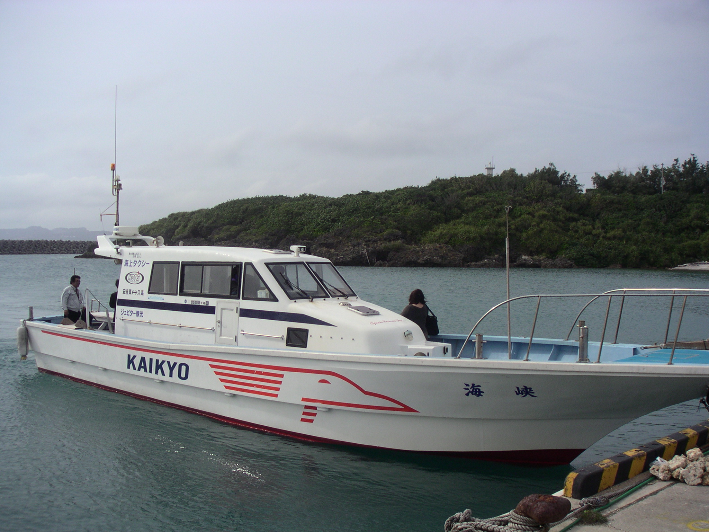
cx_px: 354
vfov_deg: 38.7
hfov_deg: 50.1
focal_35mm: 37
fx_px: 758
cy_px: 266
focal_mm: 5.7
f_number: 6.6
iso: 50
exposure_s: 1/300
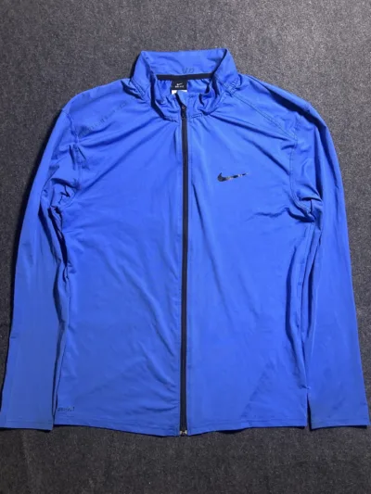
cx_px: 186
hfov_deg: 53.1
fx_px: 371
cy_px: 247
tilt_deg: -66.7
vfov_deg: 67.3
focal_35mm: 26
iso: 200
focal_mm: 5.7
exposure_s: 1/50
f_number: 1.5
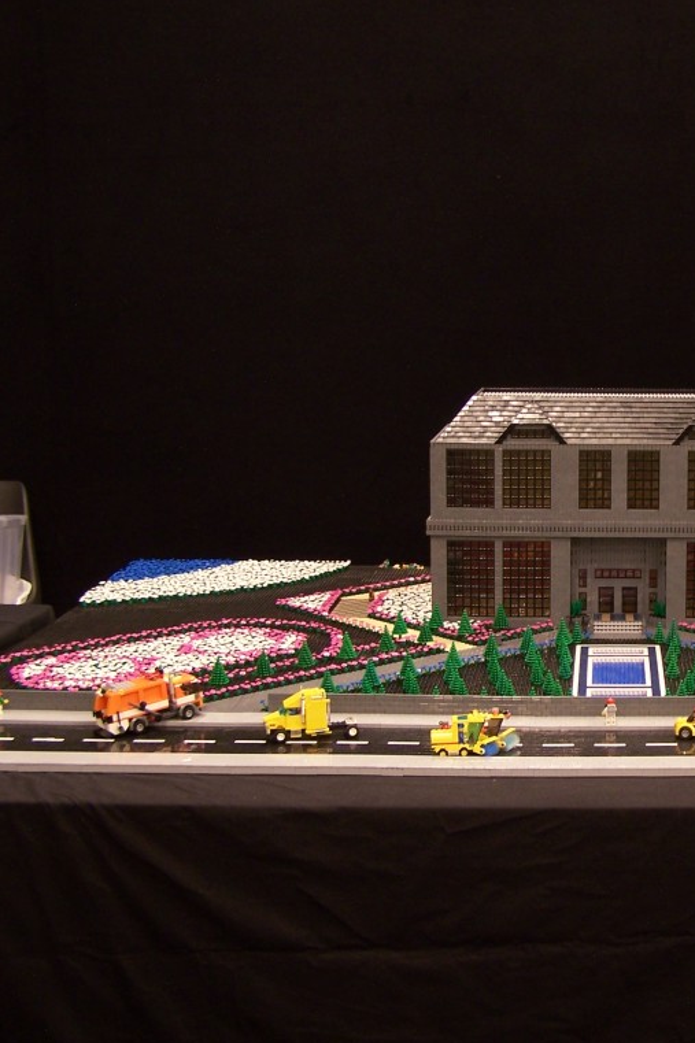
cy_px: 525
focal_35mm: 56
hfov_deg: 23.3
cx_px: 669
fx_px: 1622
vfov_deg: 35.6
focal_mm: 6.7
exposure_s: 1/2
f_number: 2.8
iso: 80
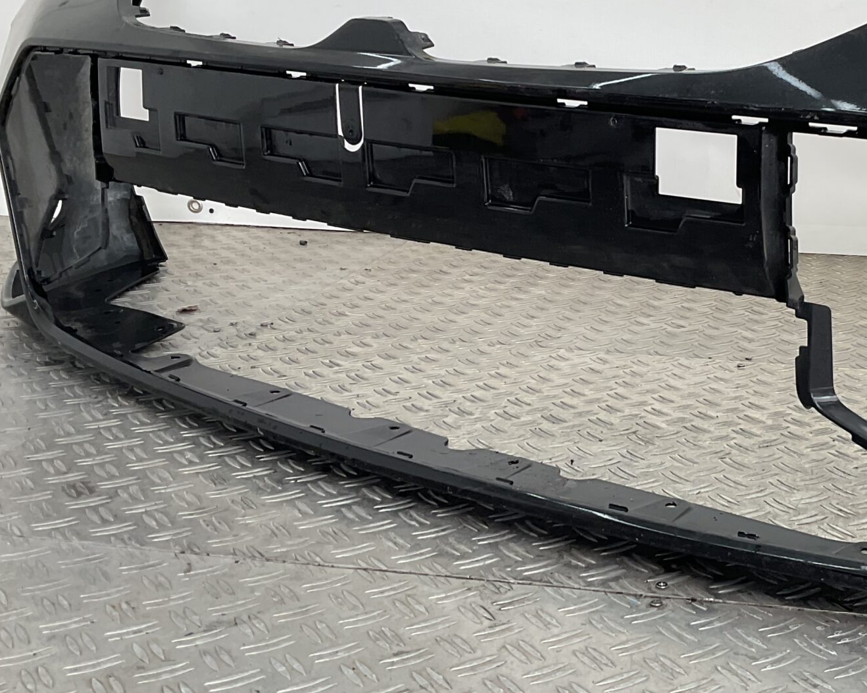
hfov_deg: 33.3
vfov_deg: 27.5
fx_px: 1411
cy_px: 259
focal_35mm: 55
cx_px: 678
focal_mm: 3
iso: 16
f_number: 1.8
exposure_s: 1/239
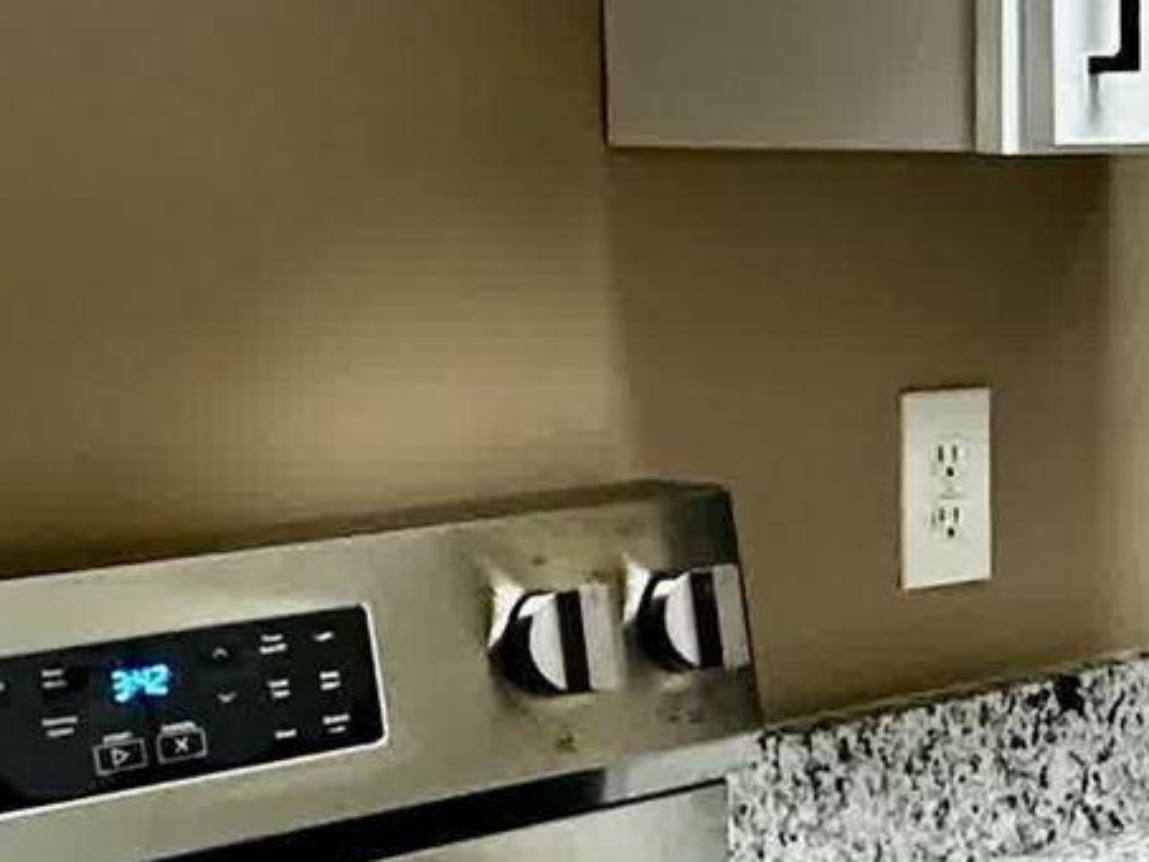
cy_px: 522
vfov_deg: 15.6
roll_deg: -0.7
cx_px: 1248
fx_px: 3154
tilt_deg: -7.5
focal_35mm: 95
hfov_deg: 19.8
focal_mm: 2.22
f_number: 2.2
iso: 250
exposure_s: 1/60
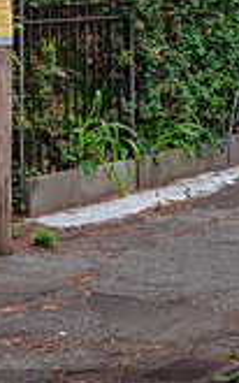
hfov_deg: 6.7
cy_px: 129
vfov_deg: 10.6
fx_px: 2055
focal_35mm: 197
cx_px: 67
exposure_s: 1/200
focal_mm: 36.5
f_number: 2.8
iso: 500
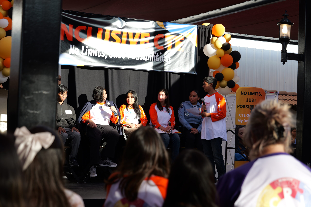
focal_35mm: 70
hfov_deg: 28.8
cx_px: 156
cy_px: 104
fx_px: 605
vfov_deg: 19.5
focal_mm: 70
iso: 100
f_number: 4.5
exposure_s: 1/200
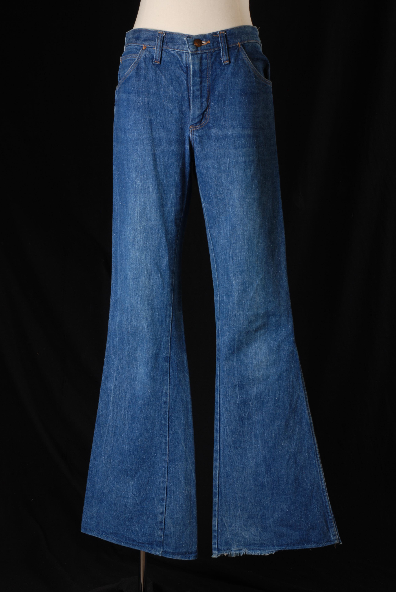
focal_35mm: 57
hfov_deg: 23.8
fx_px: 938
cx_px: 198
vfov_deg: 35.0
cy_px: 296
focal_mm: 38
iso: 100
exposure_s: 1/3
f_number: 16
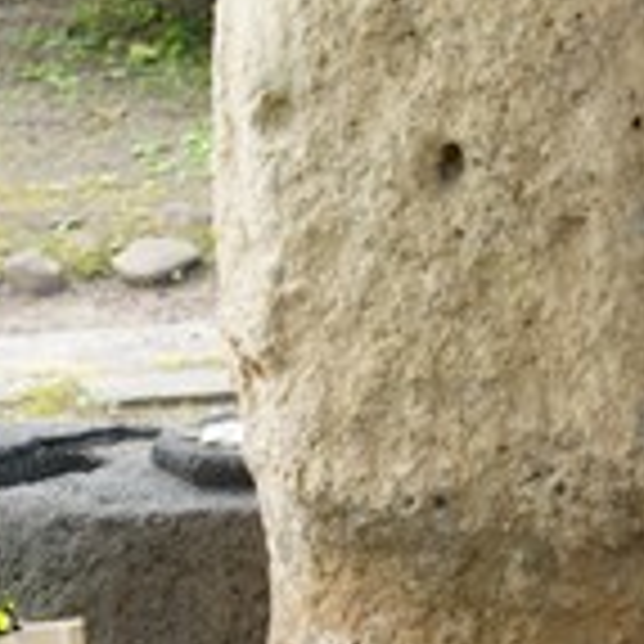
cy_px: -991
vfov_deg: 4.7
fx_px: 7577
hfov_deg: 4.9
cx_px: 603
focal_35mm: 360
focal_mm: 59
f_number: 4
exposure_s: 1/60
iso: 100
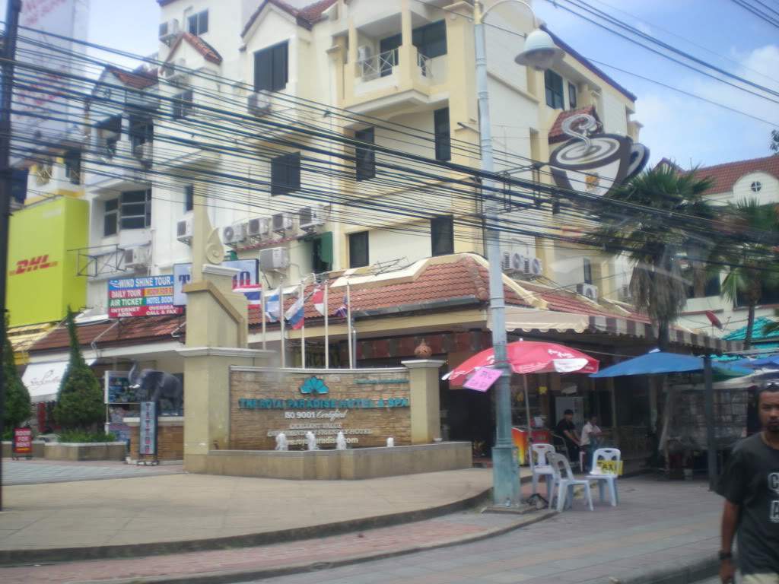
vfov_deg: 37.7
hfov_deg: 49.0
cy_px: 292
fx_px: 855
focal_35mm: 38
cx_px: 390
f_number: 3.1
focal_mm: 6.3
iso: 50
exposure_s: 1/245
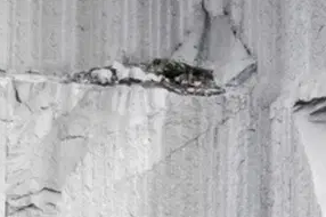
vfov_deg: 4.6
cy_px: 380
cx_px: 303
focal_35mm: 294
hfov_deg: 7.0
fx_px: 2659
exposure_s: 1/500
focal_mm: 70
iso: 200
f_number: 8
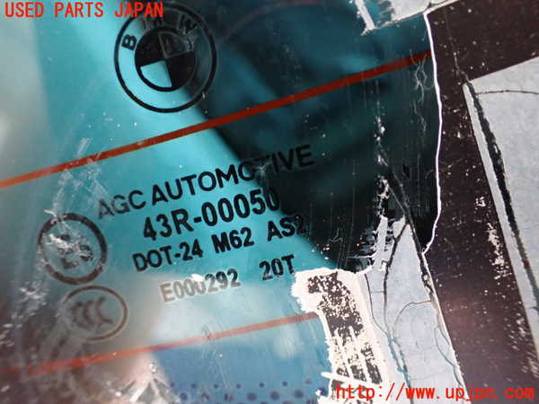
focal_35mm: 30
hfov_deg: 60.0
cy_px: 202
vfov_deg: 46.8
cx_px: 270
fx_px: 467
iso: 800
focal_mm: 5.4
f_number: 2.3
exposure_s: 1/50
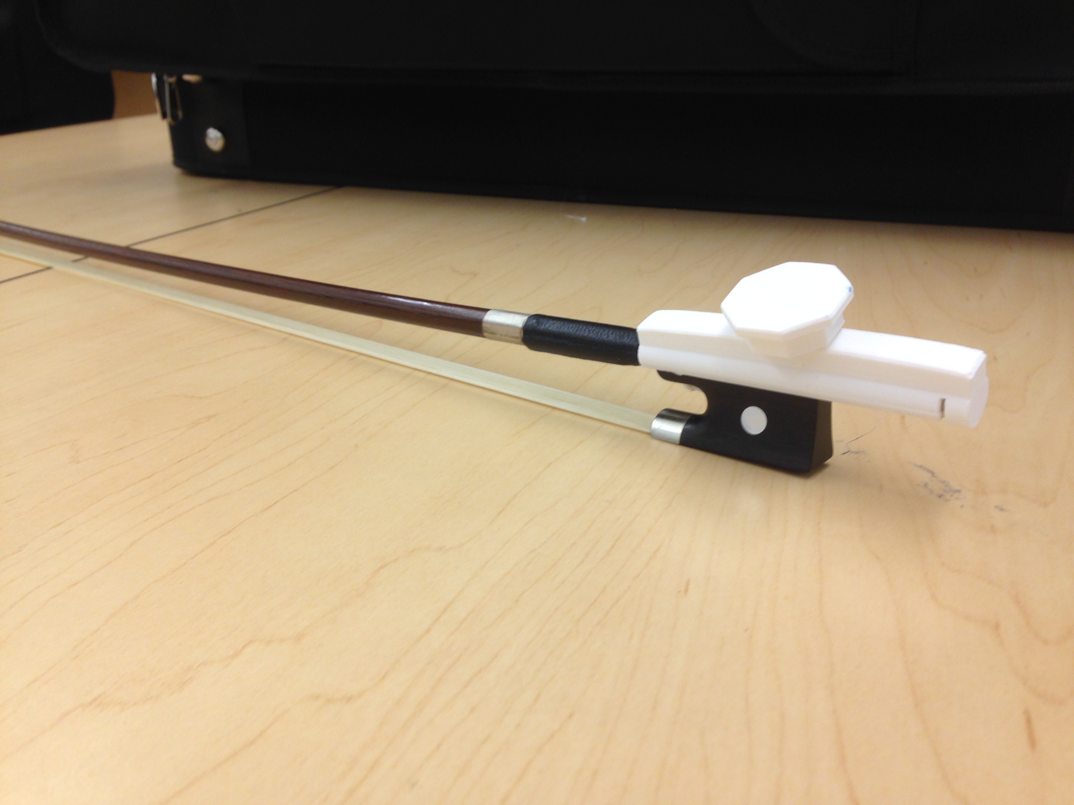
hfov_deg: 55.4
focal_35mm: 33
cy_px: 402
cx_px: 537
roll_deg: +0.4
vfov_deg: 42.9
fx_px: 1024
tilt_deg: -20.5
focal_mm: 4.12
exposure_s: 1/20
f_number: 2.4
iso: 50
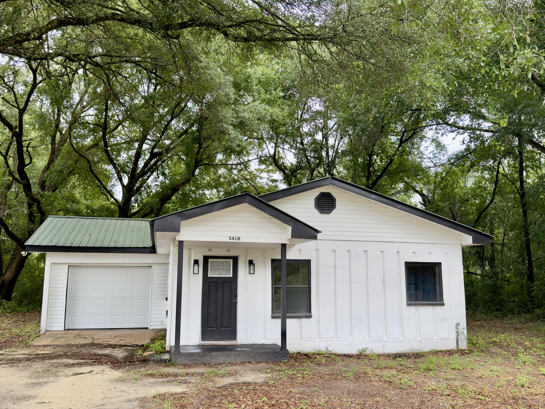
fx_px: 520
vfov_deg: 42.9
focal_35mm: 33
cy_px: 204
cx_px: 272
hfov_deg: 55.4
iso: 80
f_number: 1.78
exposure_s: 1/833
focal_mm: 6.76
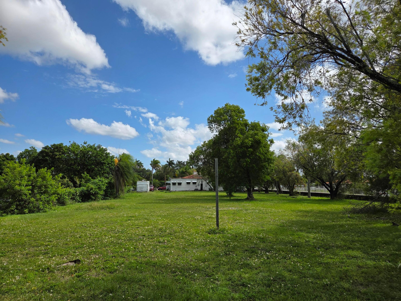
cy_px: 150
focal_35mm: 23
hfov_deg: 73.9
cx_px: 200
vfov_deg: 58.9
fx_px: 266
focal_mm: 5.4
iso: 80
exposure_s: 1/6034
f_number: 1.8
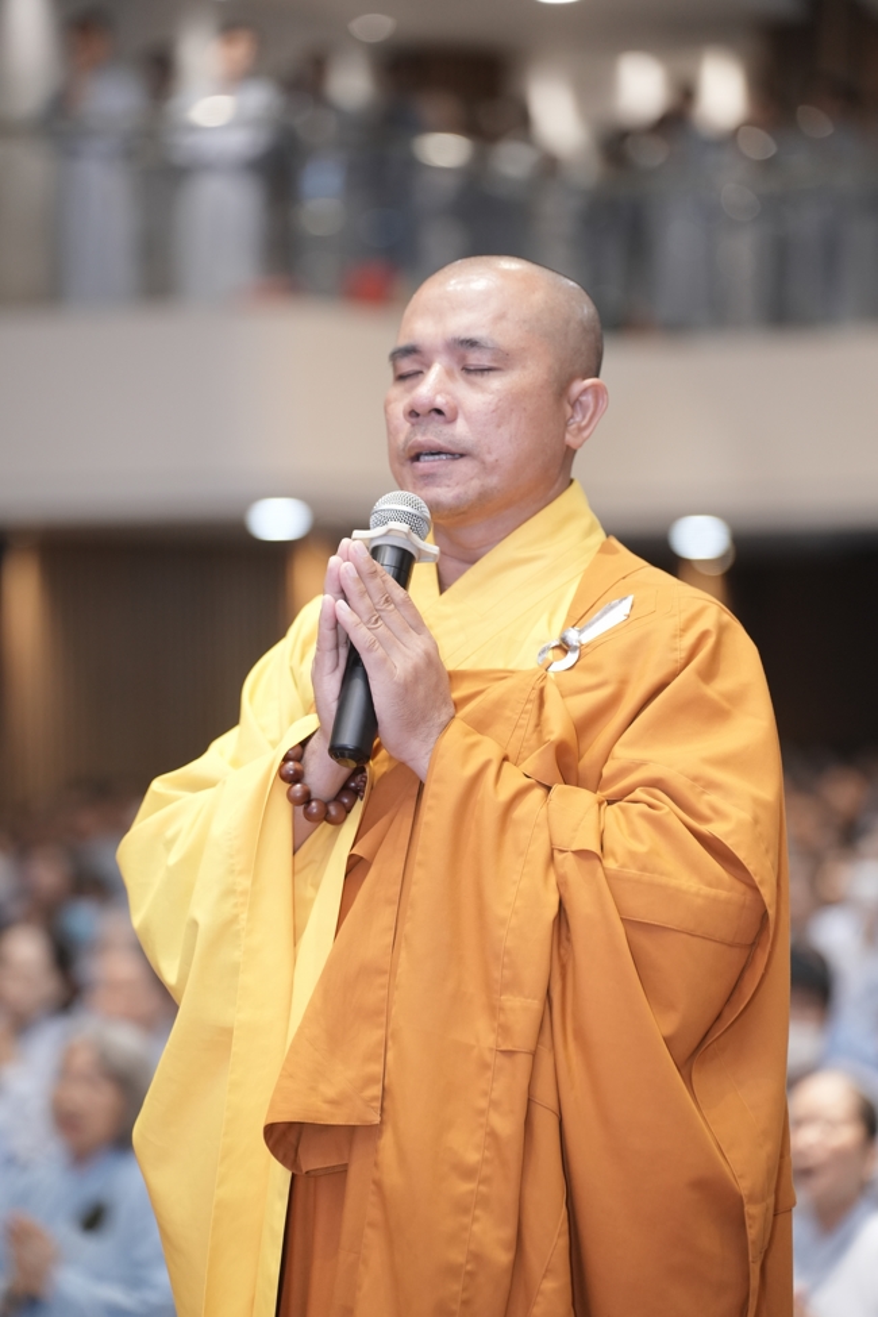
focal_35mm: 116
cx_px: 439
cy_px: 658
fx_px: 4243
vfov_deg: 17.6
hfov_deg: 11.8
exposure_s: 1/125
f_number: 2.8
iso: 1600
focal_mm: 116
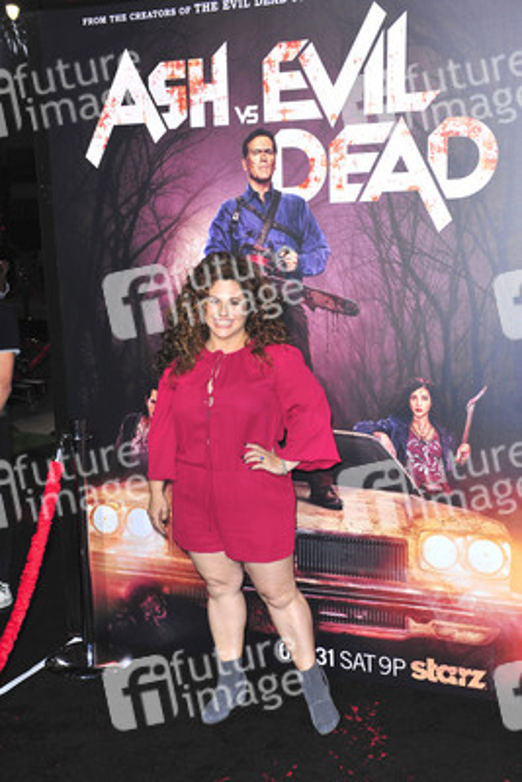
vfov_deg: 46.4
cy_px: 391
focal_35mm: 42
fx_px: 913
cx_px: 261
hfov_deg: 31.9
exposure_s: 1/320
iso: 640
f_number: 5.6
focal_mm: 42
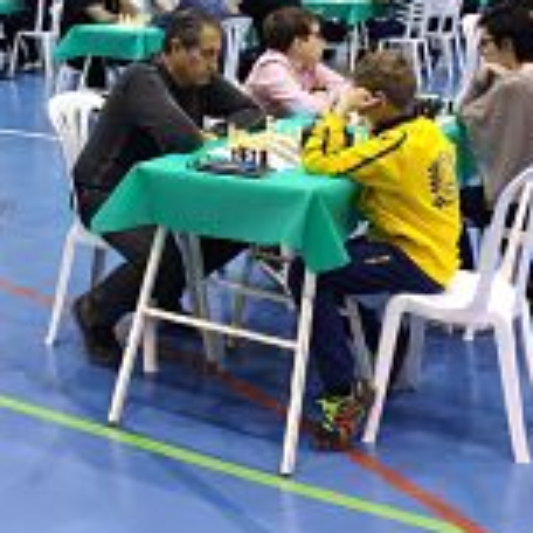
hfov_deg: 30.8
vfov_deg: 28.9
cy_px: -11
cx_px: 168
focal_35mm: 55
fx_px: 958
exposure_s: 1/50
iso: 355
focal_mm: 4.22
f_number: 1.8
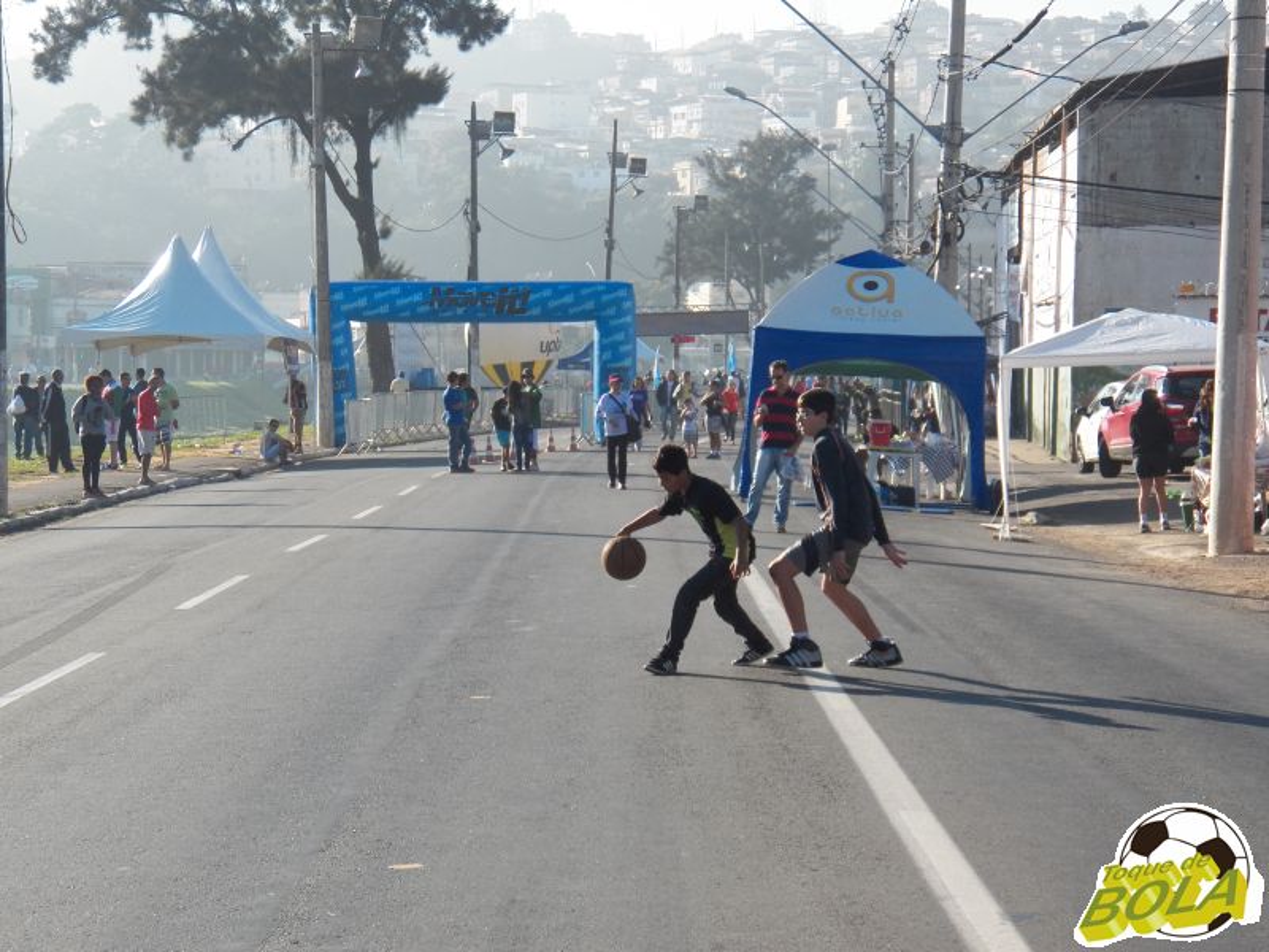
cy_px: 476
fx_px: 3703
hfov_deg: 19.4
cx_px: 634
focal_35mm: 101
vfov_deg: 14.6
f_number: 3.6
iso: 125
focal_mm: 17.1
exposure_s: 1/800
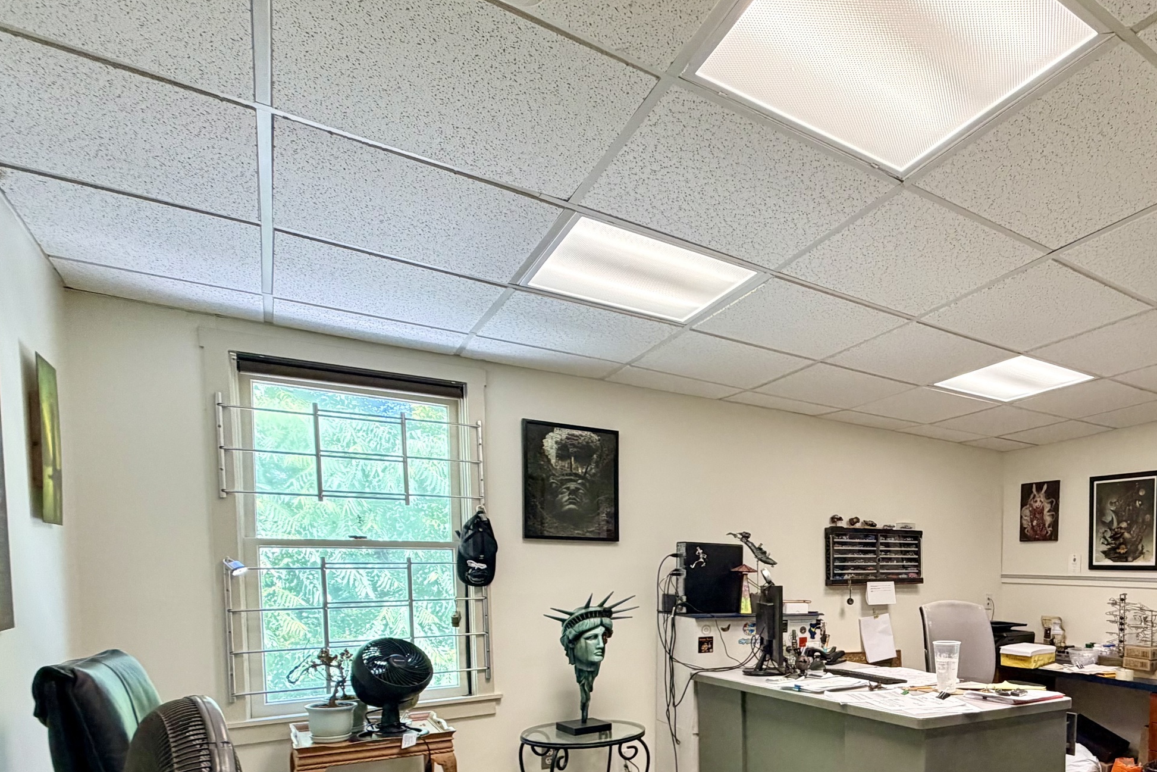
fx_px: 739
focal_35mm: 23
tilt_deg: -3.2
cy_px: 607
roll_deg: +0.2
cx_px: 877
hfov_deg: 70.6
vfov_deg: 51.9
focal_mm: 2.22
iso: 250
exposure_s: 1/120
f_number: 2.2
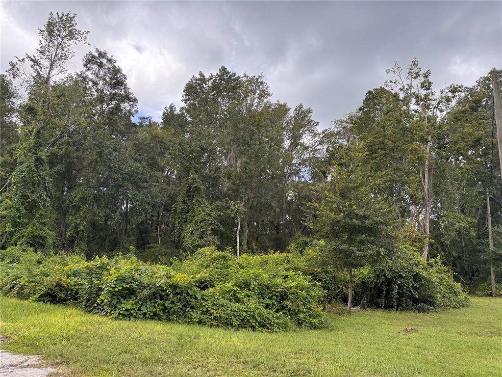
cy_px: 188
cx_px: 251
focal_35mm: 24
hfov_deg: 71.6
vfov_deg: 56.8
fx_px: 348
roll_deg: -1.3
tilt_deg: +8.9
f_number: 1.78
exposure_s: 1/995
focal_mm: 6.76
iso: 80
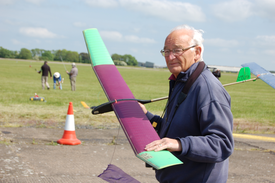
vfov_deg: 17.5
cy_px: 92
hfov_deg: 26.0
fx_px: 595
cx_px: 138
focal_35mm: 78
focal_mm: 52
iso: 200
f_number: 9
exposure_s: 1/320
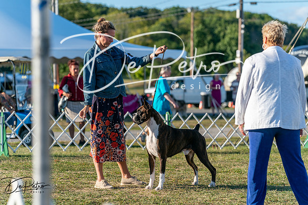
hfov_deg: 14.3
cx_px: 154
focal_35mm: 143
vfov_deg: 9.6
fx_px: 1224
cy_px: 102
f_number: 4.5
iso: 250
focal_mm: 143
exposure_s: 1/1250
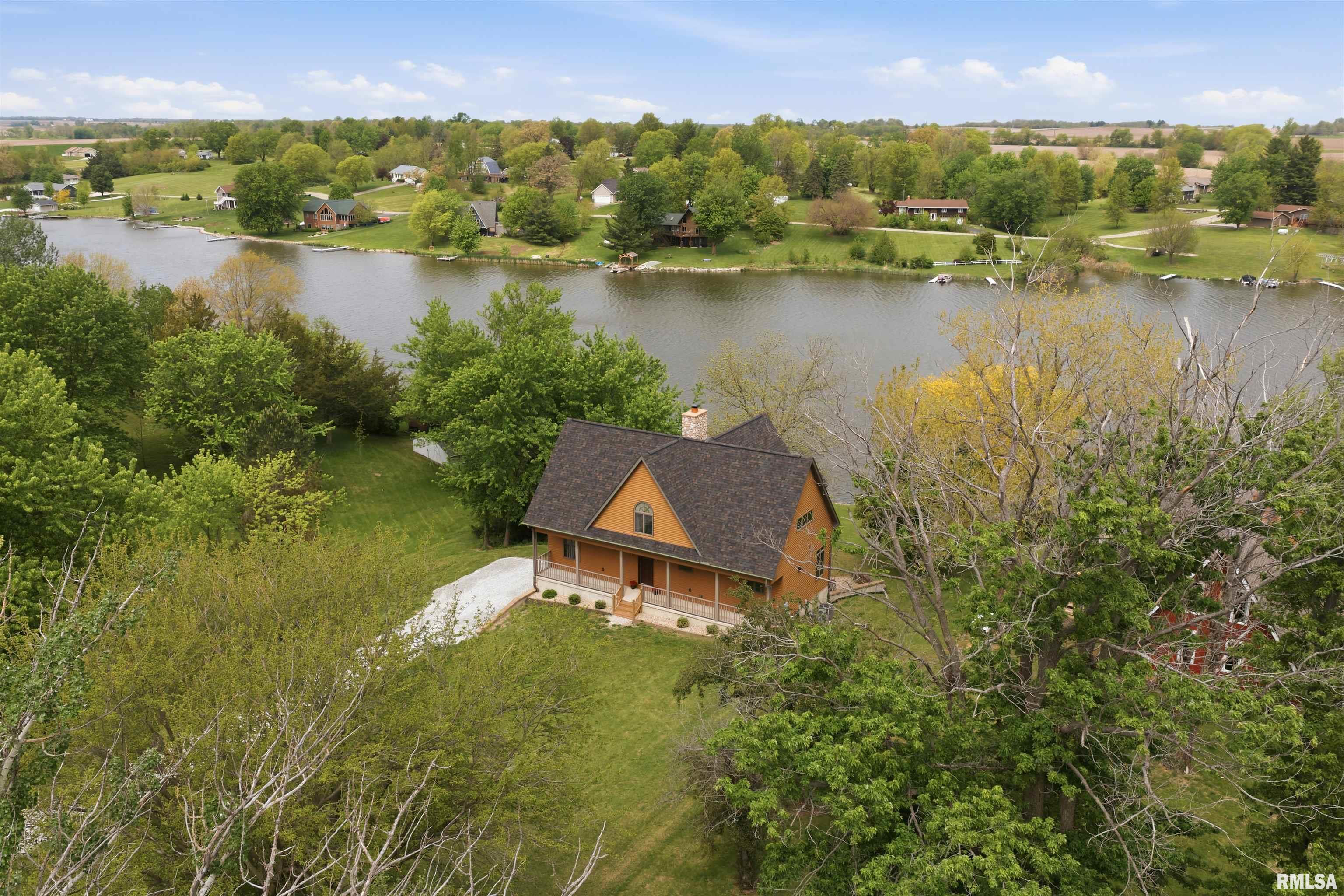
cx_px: 672
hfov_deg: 65.5
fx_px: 1045
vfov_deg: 46.4
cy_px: 448
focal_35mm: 28
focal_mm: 14.4
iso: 100
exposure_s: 1/80
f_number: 2.8
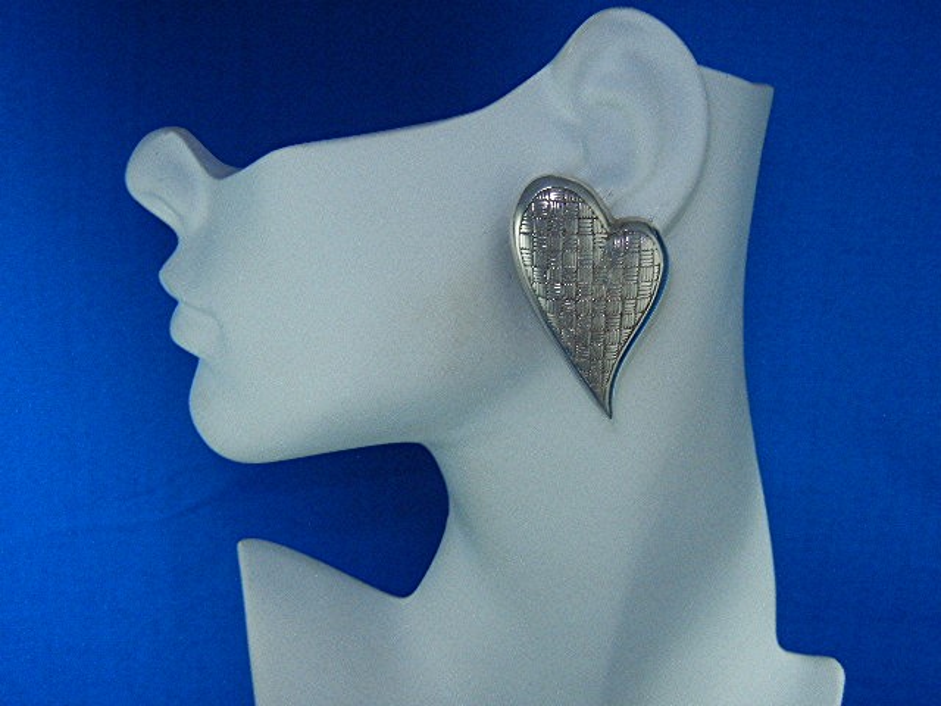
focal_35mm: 39
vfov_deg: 36.8
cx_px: 470
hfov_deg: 47.9
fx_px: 1060
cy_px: 353
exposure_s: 1/30
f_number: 7.4
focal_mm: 7.1
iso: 417
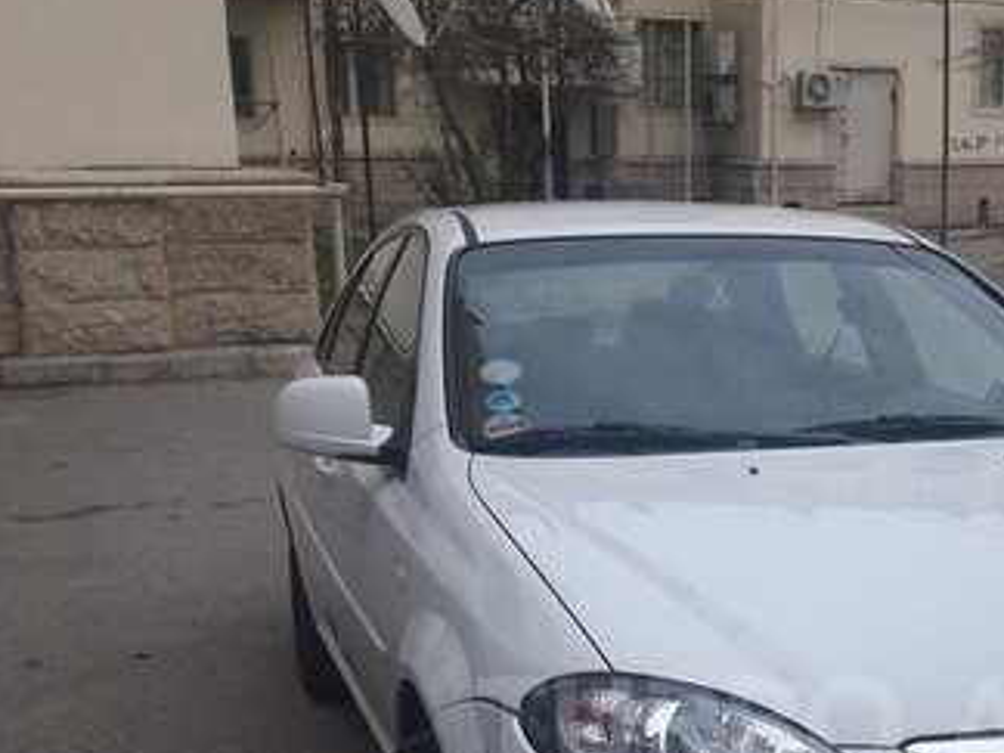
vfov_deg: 24.7
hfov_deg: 32.9
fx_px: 1653
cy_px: 724
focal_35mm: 57
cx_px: 793
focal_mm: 3.7
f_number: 1.9
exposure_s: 1/100
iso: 50
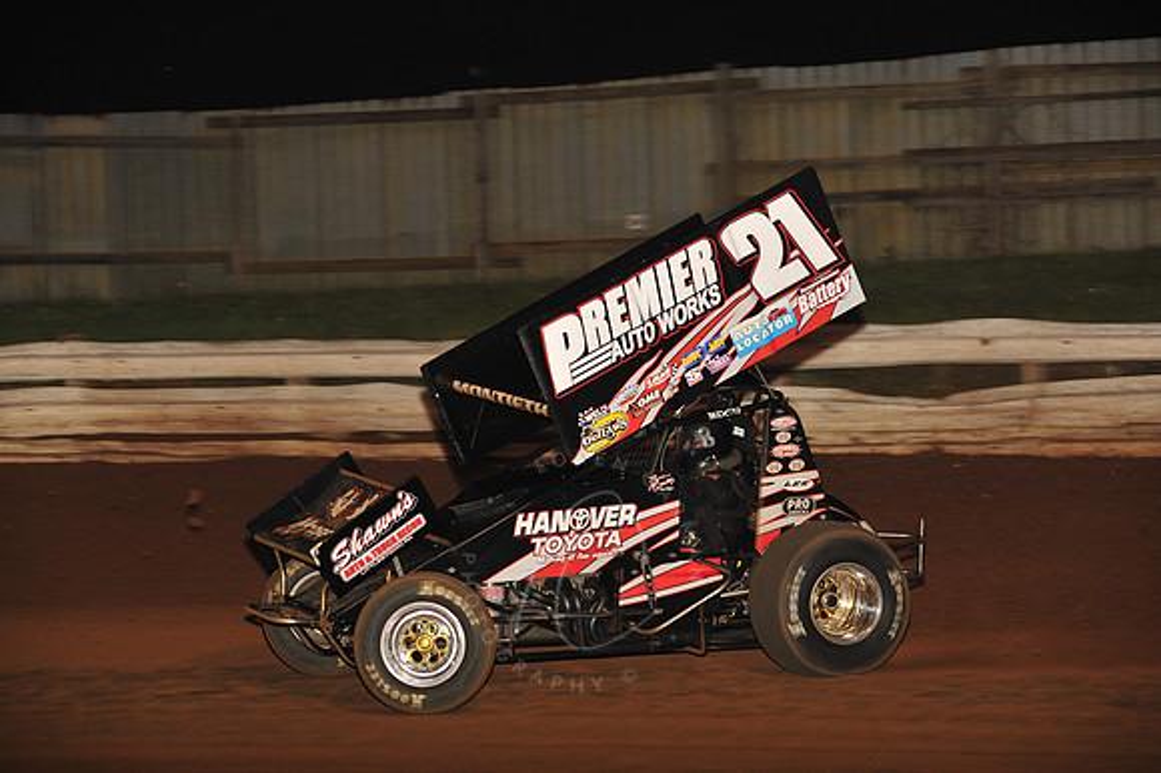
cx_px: 580
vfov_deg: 10.1
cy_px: 386
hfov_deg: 15.2
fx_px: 4351
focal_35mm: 135
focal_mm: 135
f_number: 6.3
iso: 800
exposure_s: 1/320
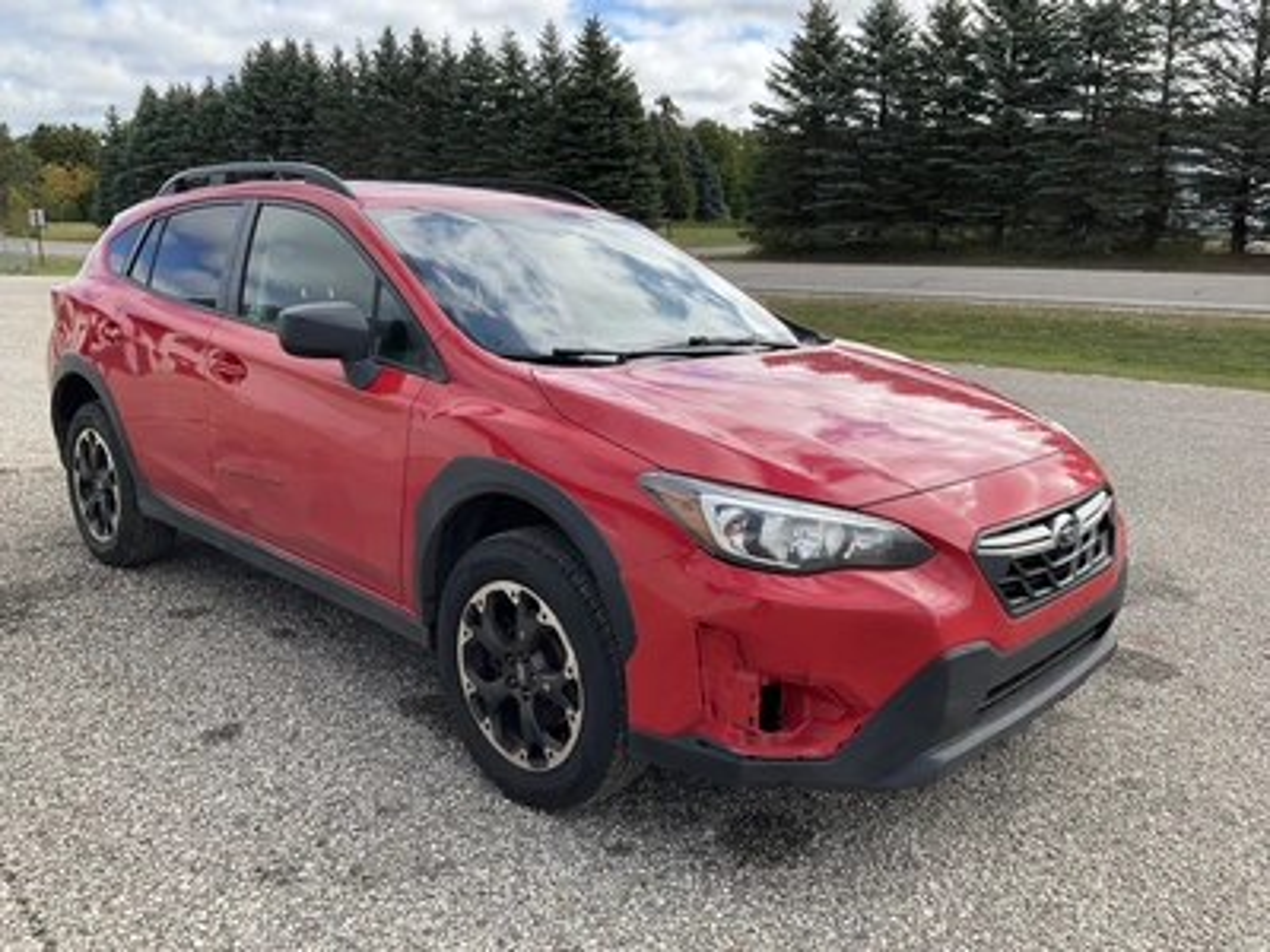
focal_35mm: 29
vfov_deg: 48.2
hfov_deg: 61.7
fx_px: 1064
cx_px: 635
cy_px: 476
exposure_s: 1/709
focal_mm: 3
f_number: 1.8
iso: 25
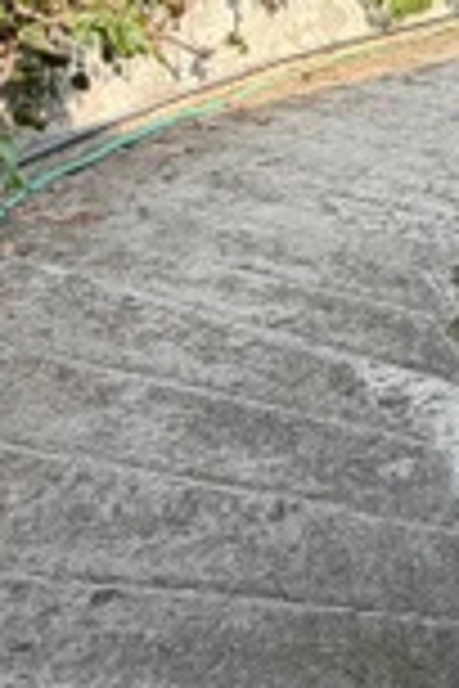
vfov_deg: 31.2
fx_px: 1167
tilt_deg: -0.9
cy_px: 54
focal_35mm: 61
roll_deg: +0.0
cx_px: 824
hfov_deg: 17.9
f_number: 2.2
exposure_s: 1/574
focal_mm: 2.22
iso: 40
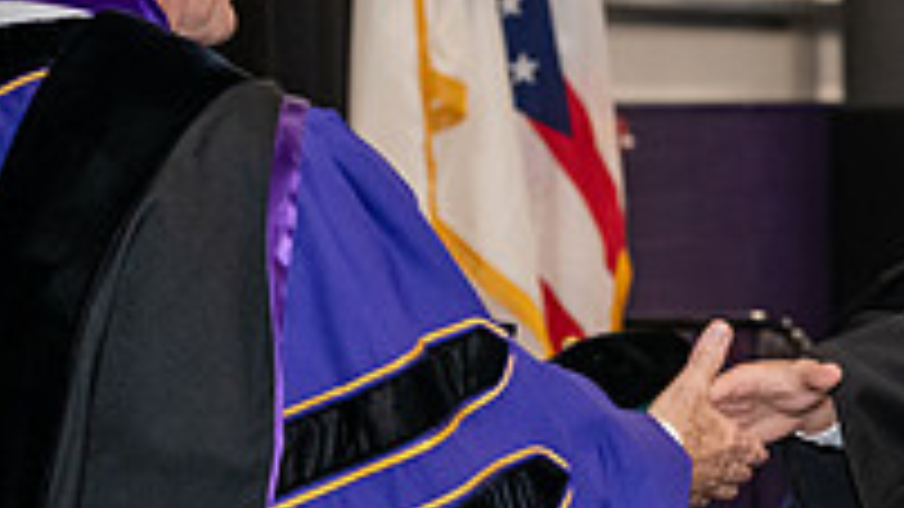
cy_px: 241
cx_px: 823
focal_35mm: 212
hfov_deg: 10.1
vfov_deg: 5.7
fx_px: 5081
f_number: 5
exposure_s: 1/200
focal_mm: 70
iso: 2500
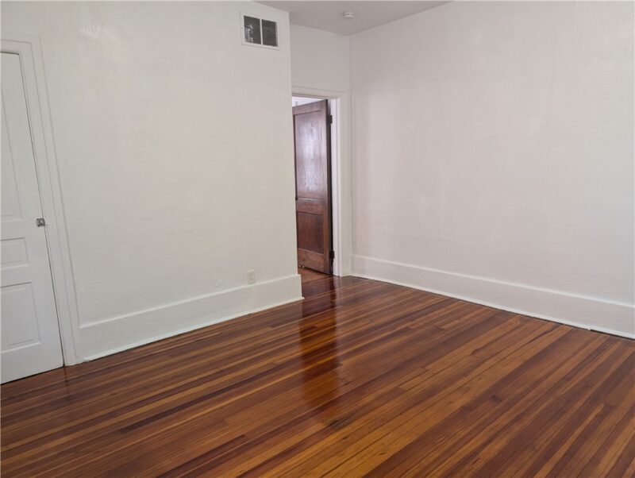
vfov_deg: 56.9
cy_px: 239
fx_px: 441
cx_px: 318
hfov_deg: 71.5
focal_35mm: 24
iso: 580
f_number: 1.68
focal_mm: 6.9
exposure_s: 1/120
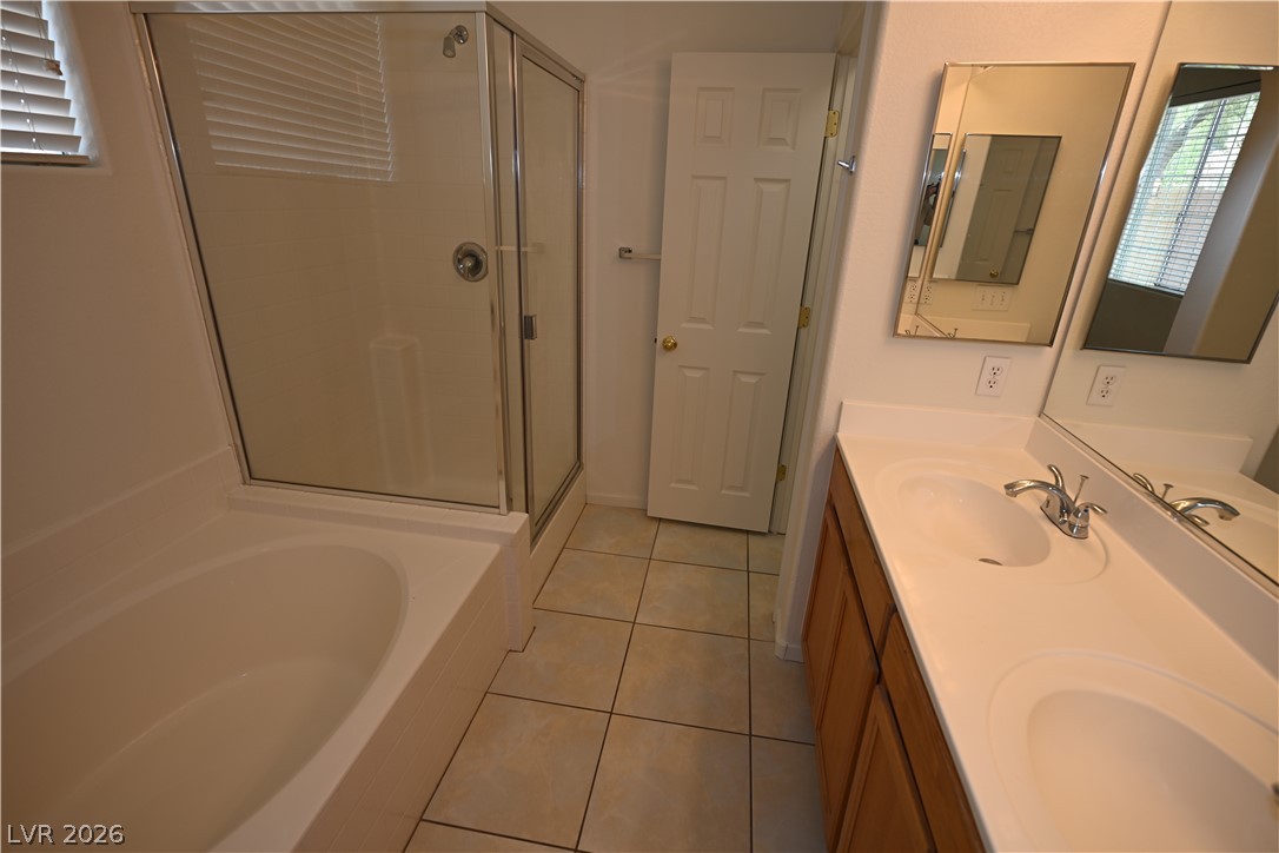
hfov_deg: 93.3
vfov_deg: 70.4
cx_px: 640
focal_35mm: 17
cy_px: 426
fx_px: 604
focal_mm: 17
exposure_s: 1/80
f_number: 4.5
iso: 200
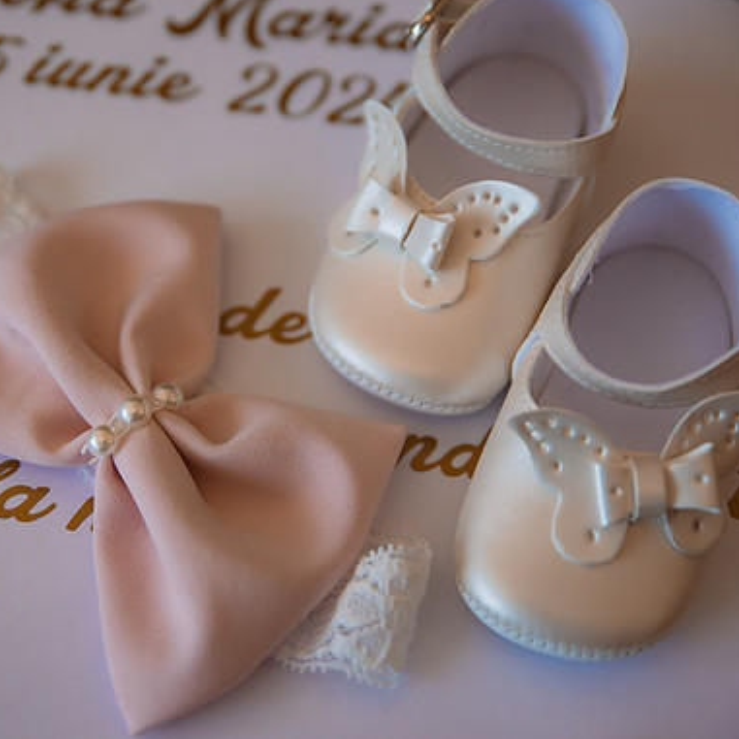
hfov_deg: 23.0
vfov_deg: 23.1
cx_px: 289
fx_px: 1811
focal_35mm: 75
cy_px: 366
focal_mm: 58
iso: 800
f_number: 2.8
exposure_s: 1/400
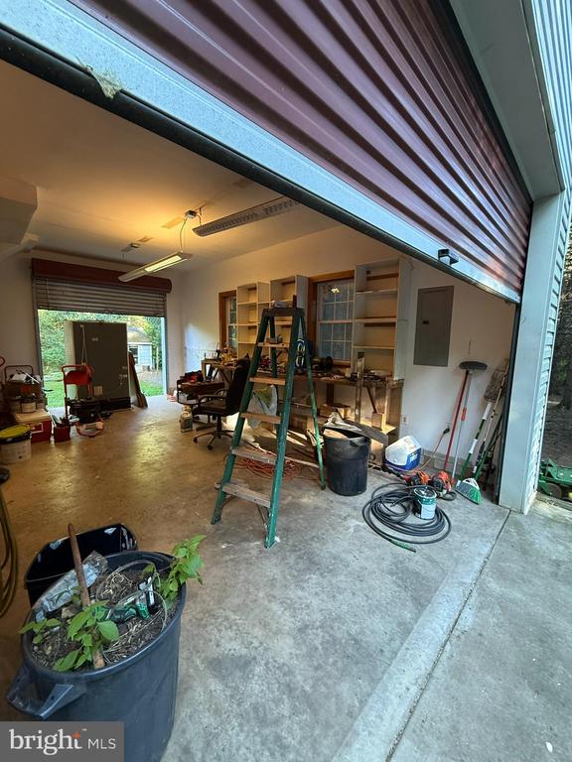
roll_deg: -1.2
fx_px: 308
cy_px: 381
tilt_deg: -7.3
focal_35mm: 14
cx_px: 286
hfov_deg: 85.7
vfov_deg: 102.1
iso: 400
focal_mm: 2.22
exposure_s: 1/78
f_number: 2.2
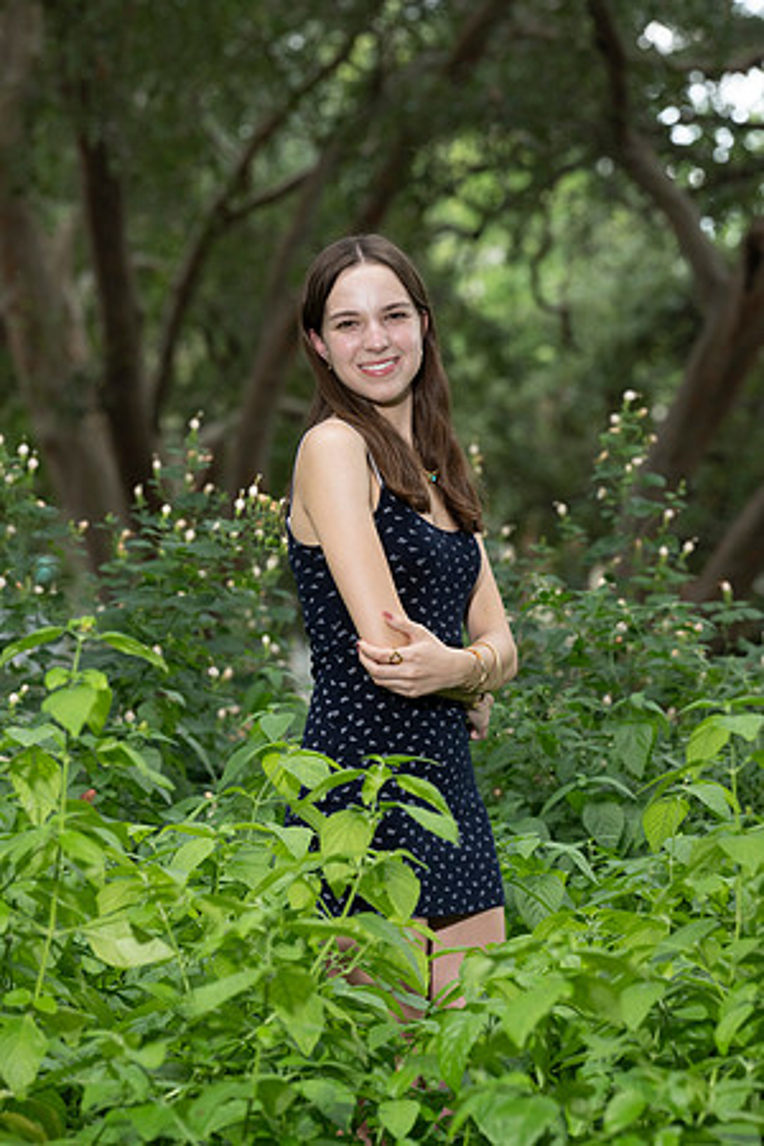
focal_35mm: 200
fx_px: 6366
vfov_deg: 10.3
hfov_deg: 6.9
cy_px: 573
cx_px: 382
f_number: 8
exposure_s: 1/200
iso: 1000
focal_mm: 200
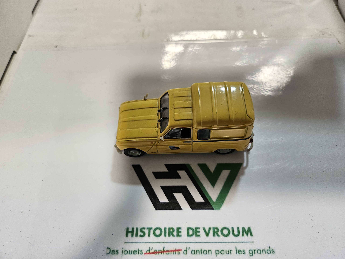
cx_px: 172
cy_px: 130
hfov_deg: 71.6
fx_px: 239
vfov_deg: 56.8
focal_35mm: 24
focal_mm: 5
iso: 125
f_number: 1.8
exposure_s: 1/100
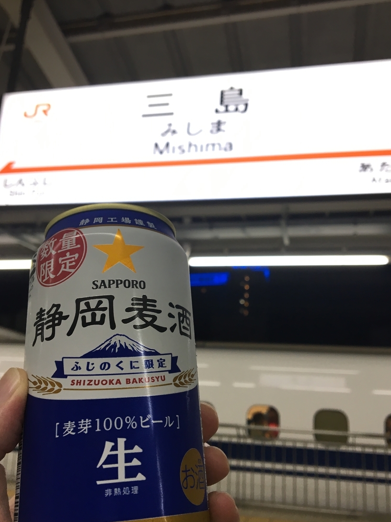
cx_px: 206
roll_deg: -4.5
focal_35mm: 32
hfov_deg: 44.1
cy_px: 254
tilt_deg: +15.5
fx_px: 482
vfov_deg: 56.8
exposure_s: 1/33
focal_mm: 4.15
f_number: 2.2
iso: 32
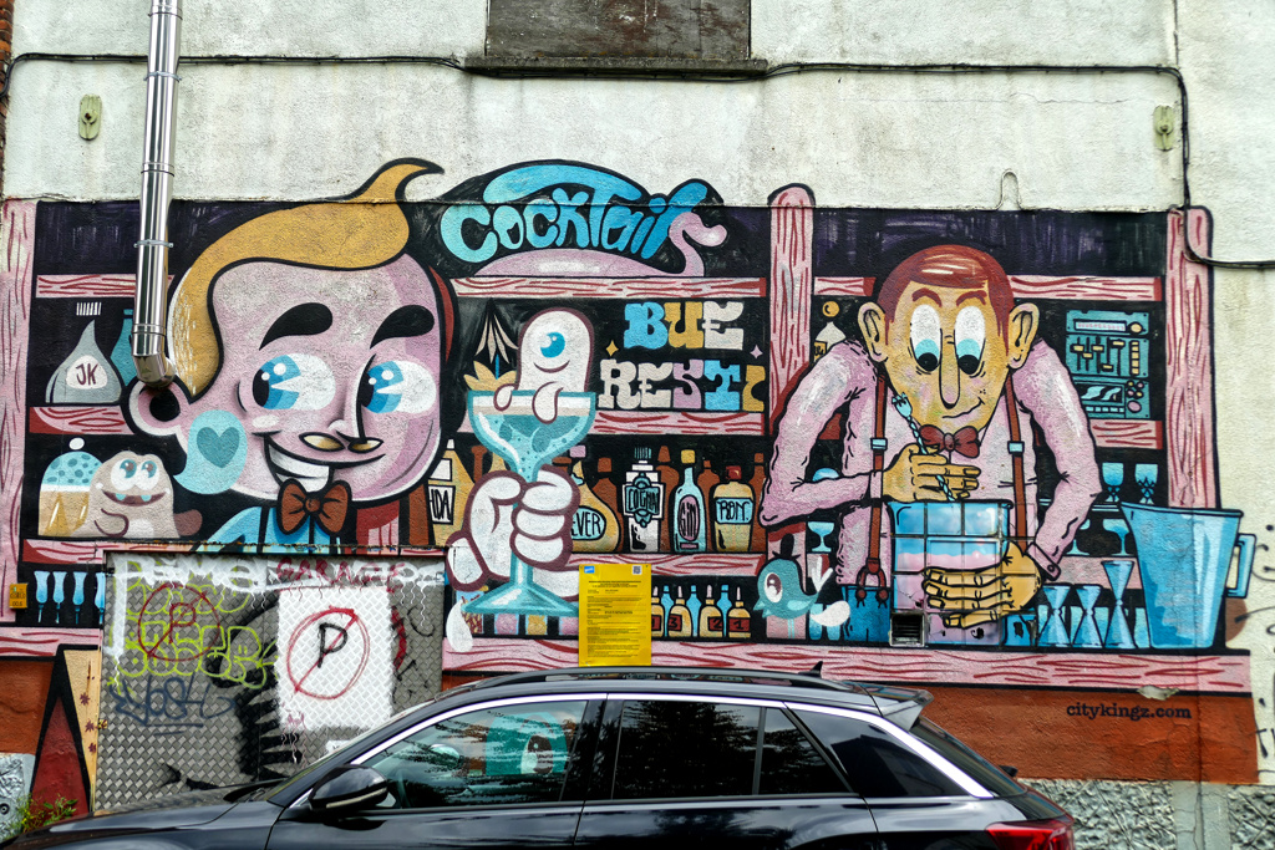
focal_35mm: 47
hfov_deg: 41.9
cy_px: 425
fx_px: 1665
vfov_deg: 28.7
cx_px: 638
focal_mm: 17
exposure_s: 1/500
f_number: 3.3
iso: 125
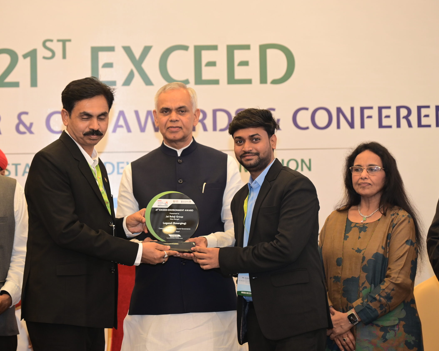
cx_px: 180
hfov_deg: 16.6
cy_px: 175
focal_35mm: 116
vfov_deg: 13.3
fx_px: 1507
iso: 1000
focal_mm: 102
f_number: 4
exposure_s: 1/125
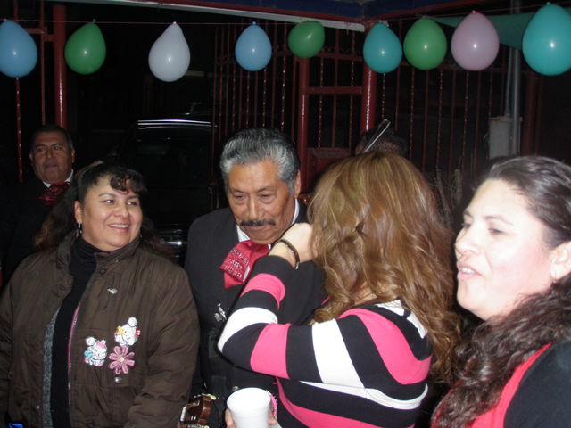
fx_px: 627
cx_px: 286
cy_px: 214
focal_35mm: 38
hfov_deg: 49.0
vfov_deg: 37.7
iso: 160
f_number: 3.5
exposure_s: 1/30
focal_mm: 6.7
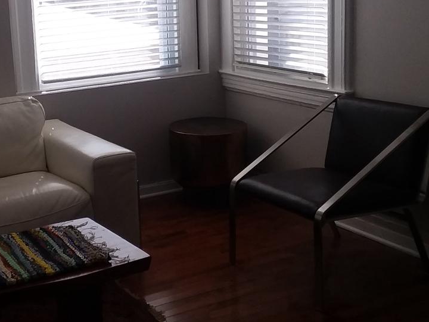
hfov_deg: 32.6
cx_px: 105
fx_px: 719
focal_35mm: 58
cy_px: 122
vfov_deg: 25.2
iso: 40
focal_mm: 2.47
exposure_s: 1/353
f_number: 1.9
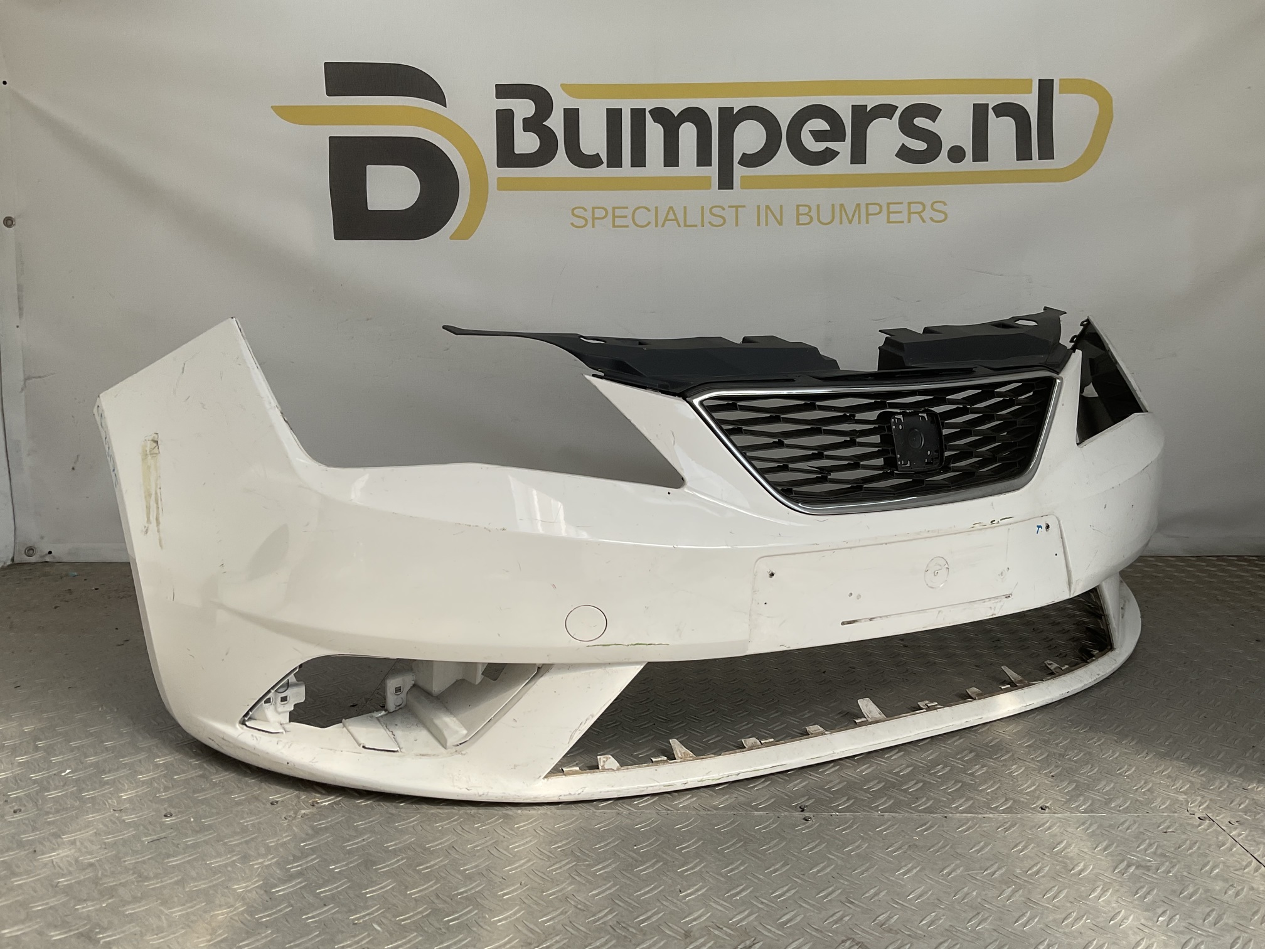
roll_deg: +1.2
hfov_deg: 61.7
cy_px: 474
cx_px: 632
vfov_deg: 48.2
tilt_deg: -9.4
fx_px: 1060
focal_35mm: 29
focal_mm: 3
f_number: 1.8
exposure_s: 1/997
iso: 16
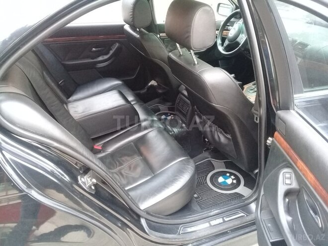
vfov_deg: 45.4
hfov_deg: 58.4
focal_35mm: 31
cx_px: 164
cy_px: 123
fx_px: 294
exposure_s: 1/17
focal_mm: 3.3
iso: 250
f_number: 2.2
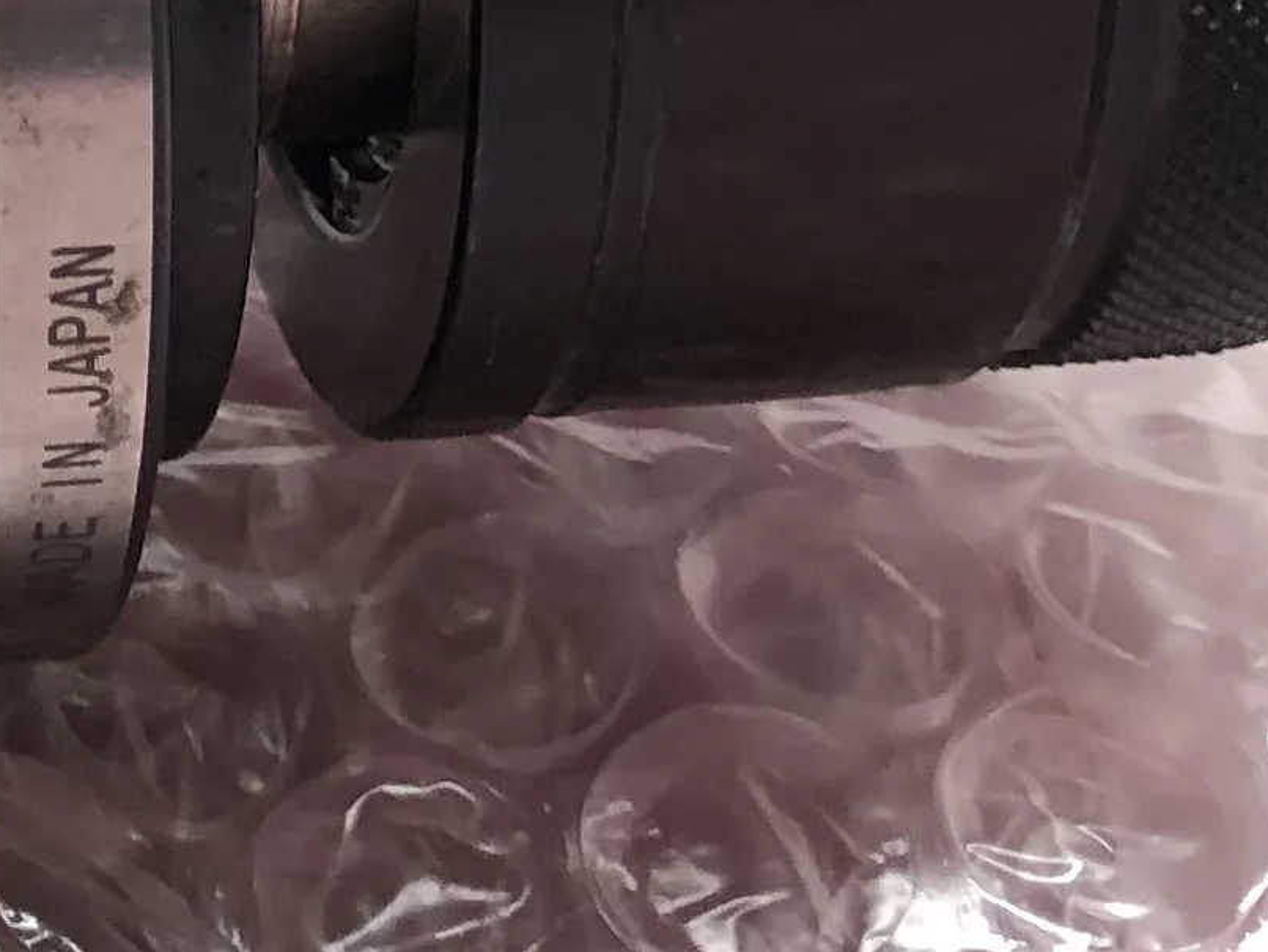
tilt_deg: -35.1
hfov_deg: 13.0
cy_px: -645
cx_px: -851
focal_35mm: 140
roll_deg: -2.8
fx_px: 5130
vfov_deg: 10.1
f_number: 1.8
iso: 32
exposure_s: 1/24
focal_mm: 3.99
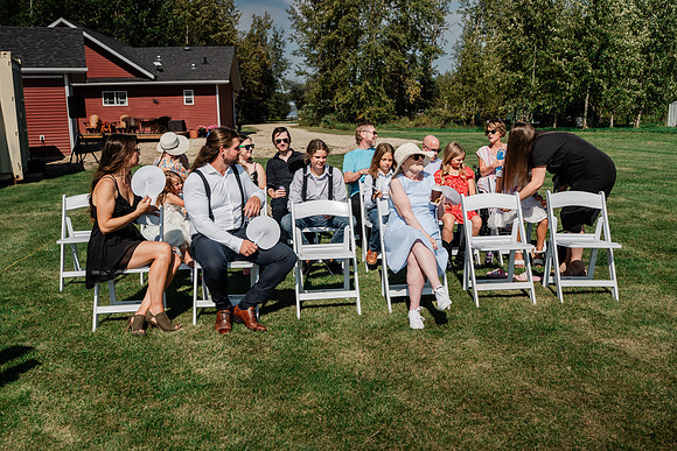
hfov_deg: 57.2
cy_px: 226
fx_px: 621
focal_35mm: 33
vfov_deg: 40.0
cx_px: 338
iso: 200
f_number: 4
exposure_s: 1/160
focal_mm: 33
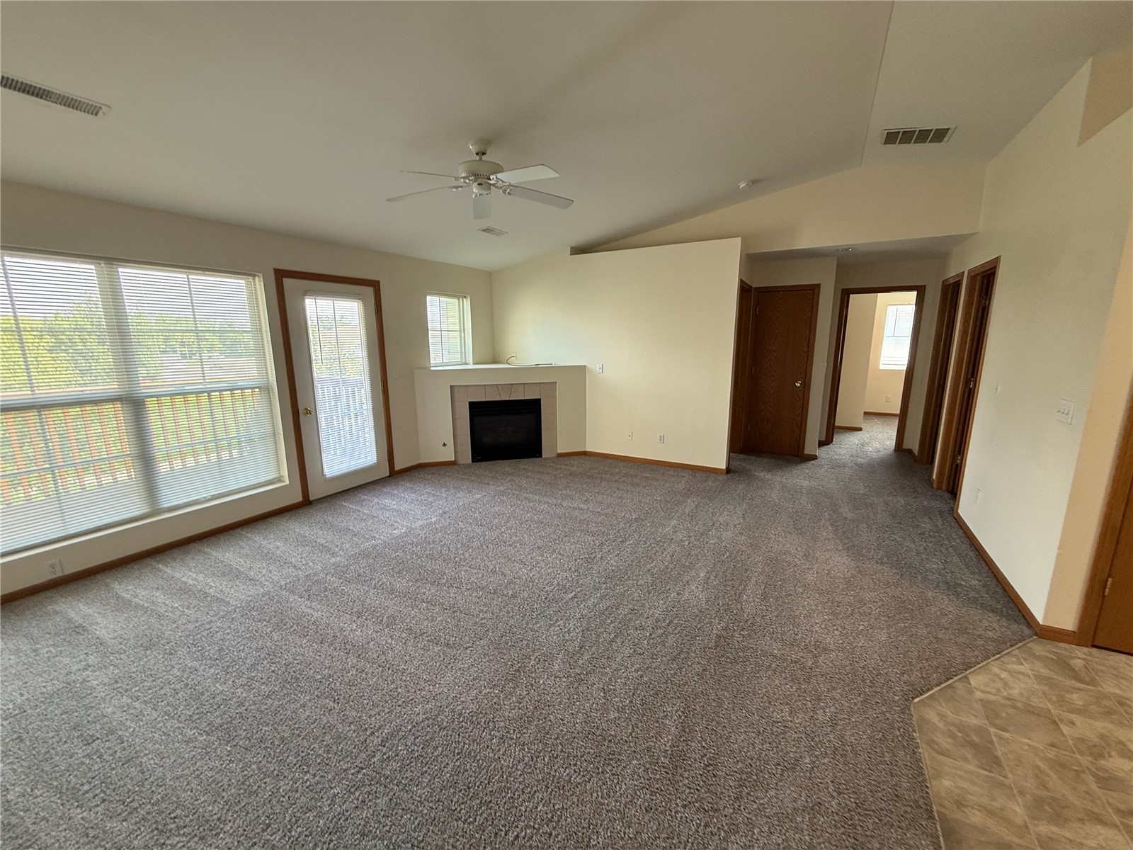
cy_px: 425
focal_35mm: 14
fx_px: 458
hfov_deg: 102.1
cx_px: 566
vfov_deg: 85.7
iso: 80
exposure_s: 1/40
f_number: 2.2
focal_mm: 2.22
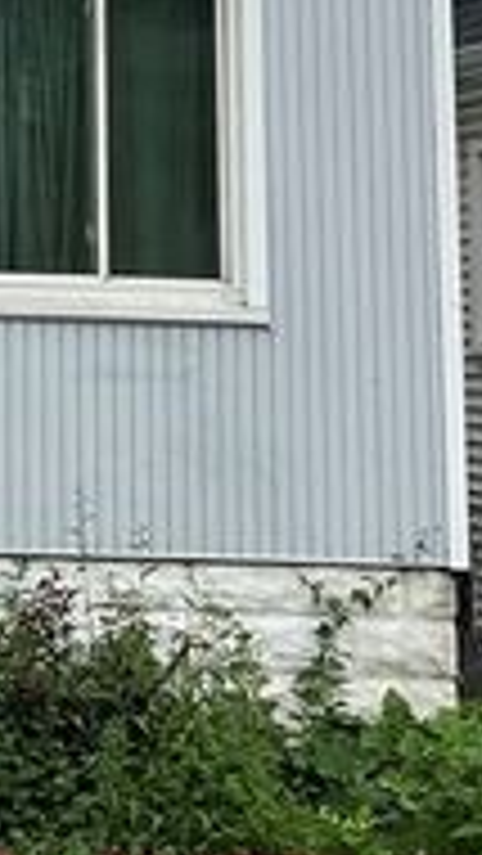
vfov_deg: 18.7
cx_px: -392
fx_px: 2520
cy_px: -29
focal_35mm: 111
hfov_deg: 10.3
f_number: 1.8
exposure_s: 1/1342
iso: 16
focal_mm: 3
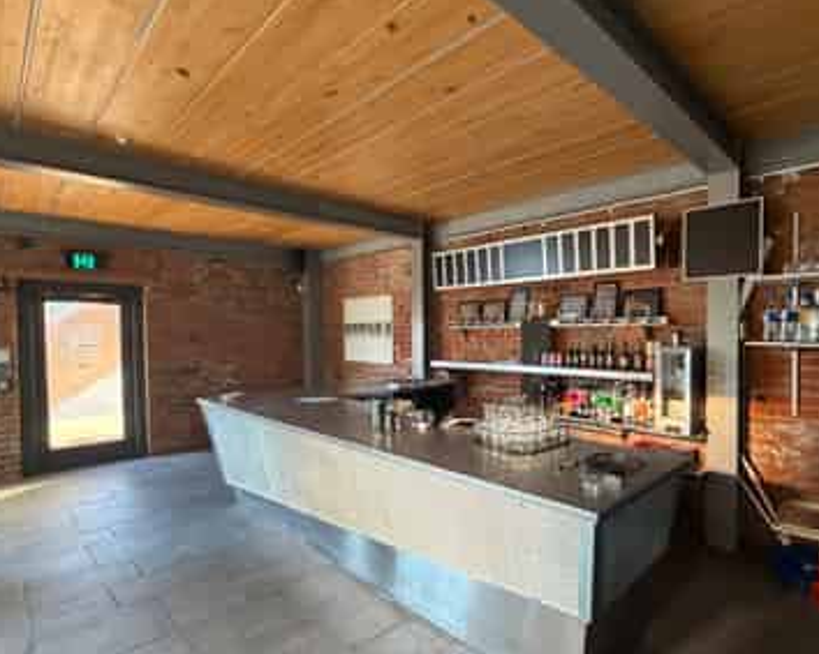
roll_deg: +0.5
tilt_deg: -1.5
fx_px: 460
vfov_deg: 70.8
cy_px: 343
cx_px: 519
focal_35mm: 19
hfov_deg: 81.5
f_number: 2.2
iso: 500
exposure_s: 1/60
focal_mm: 2.22
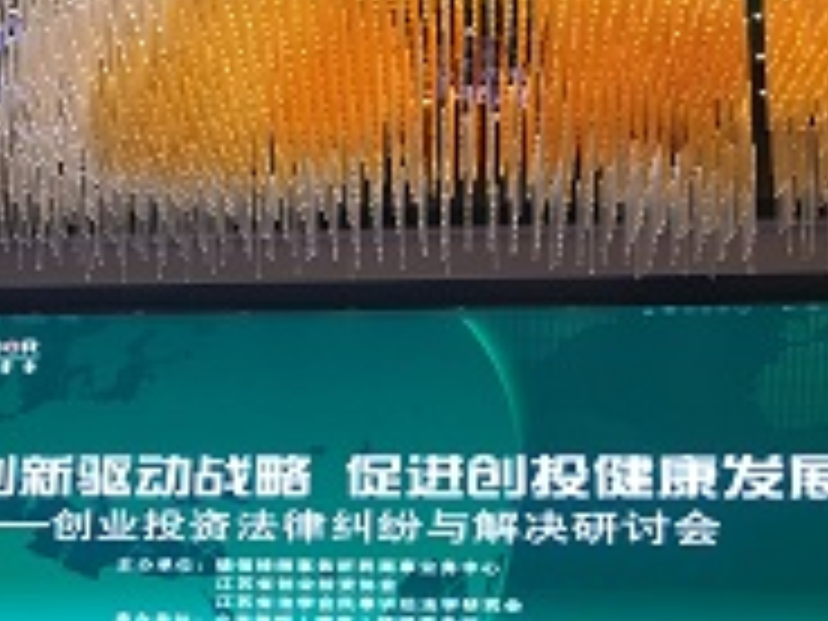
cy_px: 468
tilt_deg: +12.5
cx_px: 292
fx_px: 1507
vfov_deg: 23.1
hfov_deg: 30.5
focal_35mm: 63
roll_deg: -1.1
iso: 25
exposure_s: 1/33
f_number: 2.2
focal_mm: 4.15
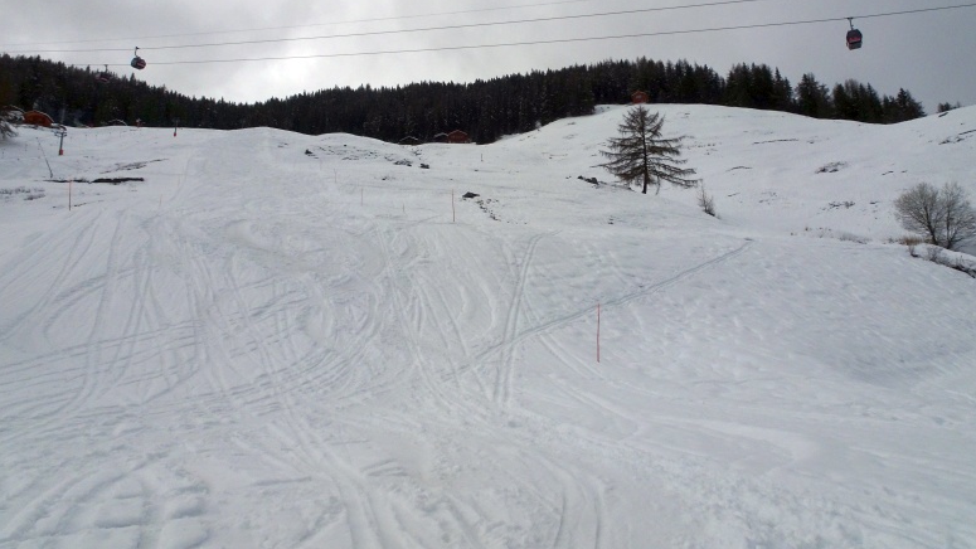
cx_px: 501
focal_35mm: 27
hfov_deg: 69.8
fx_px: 699
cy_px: 181
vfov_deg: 42.3
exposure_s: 1/2000
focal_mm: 4.1
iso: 80
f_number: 5
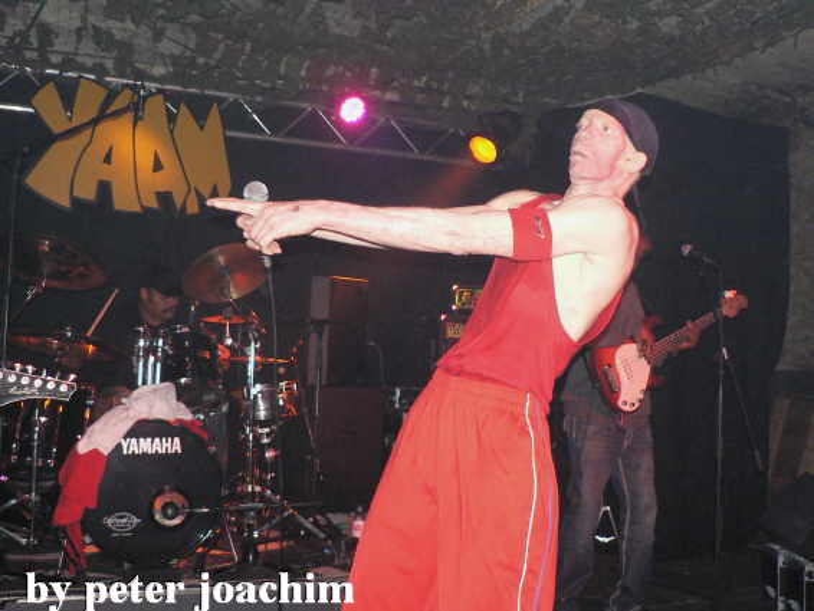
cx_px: 407
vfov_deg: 40.7
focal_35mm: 35
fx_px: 823
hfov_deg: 52.6
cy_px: 306
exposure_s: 1/60
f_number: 2.8
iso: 400
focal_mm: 6
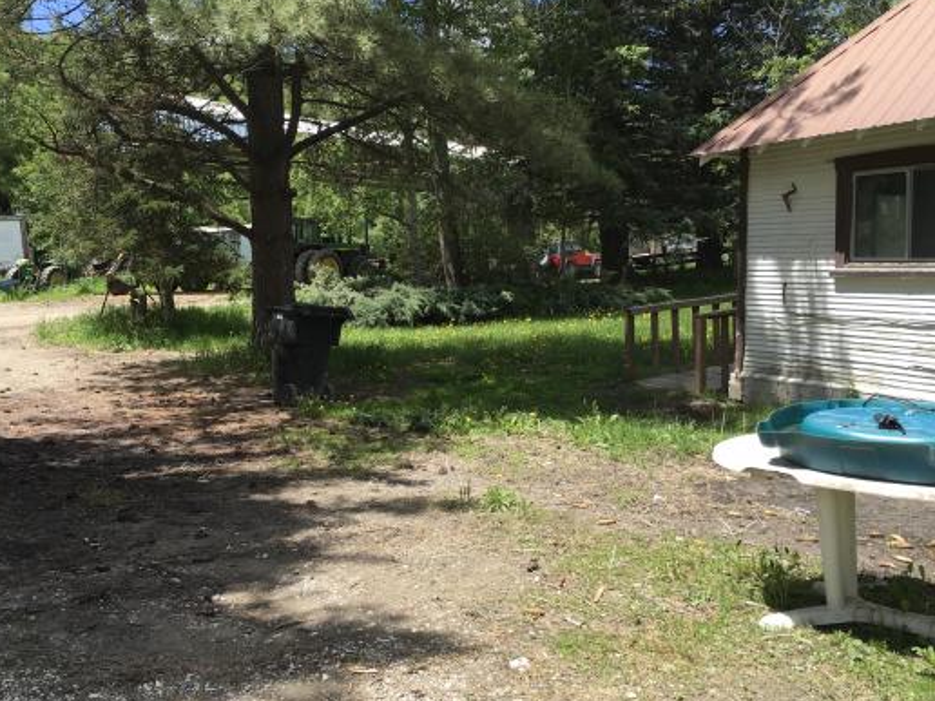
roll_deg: -0.1
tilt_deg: +0.3
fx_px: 972
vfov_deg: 39.6
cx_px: 415
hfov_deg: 51.2
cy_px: 306
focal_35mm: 36
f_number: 2.2
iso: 25
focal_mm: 4.15
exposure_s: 1/793
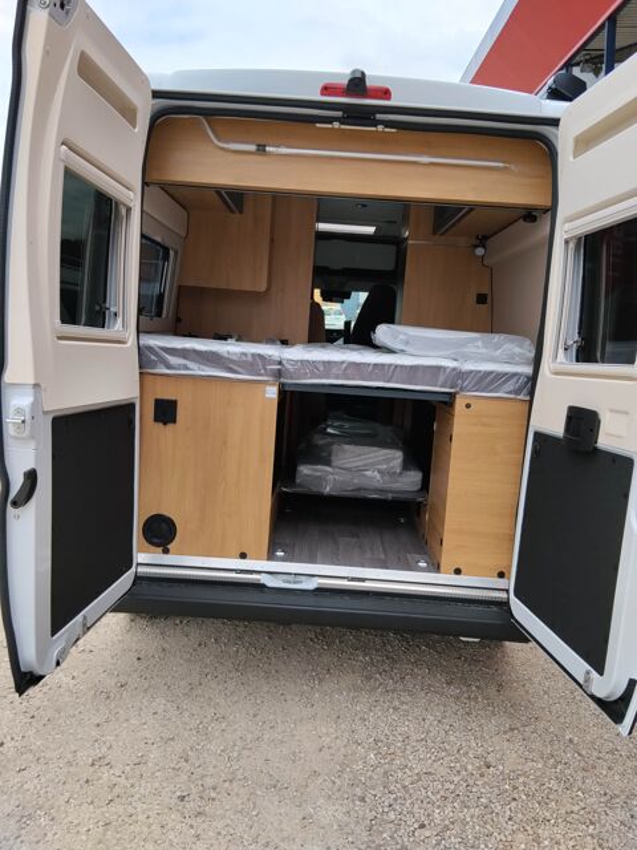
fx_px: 712
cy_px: 425
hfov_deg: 48.2
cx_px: 318
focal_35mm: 29
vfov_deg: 61.7
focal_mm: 3.96
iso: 50
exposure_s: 1/899
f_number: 1.8
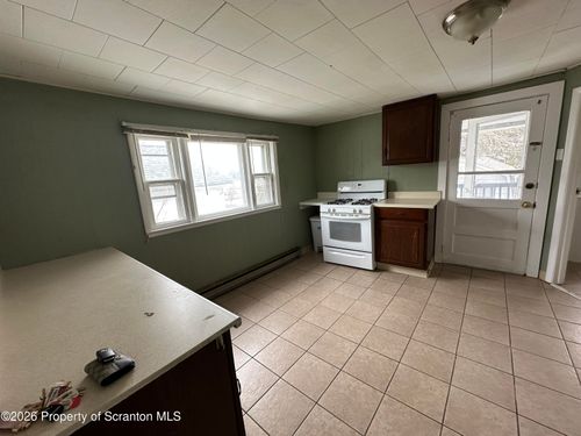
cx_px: 290
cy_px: 218
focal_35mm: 14
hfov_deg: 102.1
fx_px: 235
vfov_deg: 85.7
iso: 100
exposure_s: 1/99
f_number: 2.2
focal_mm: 2.22
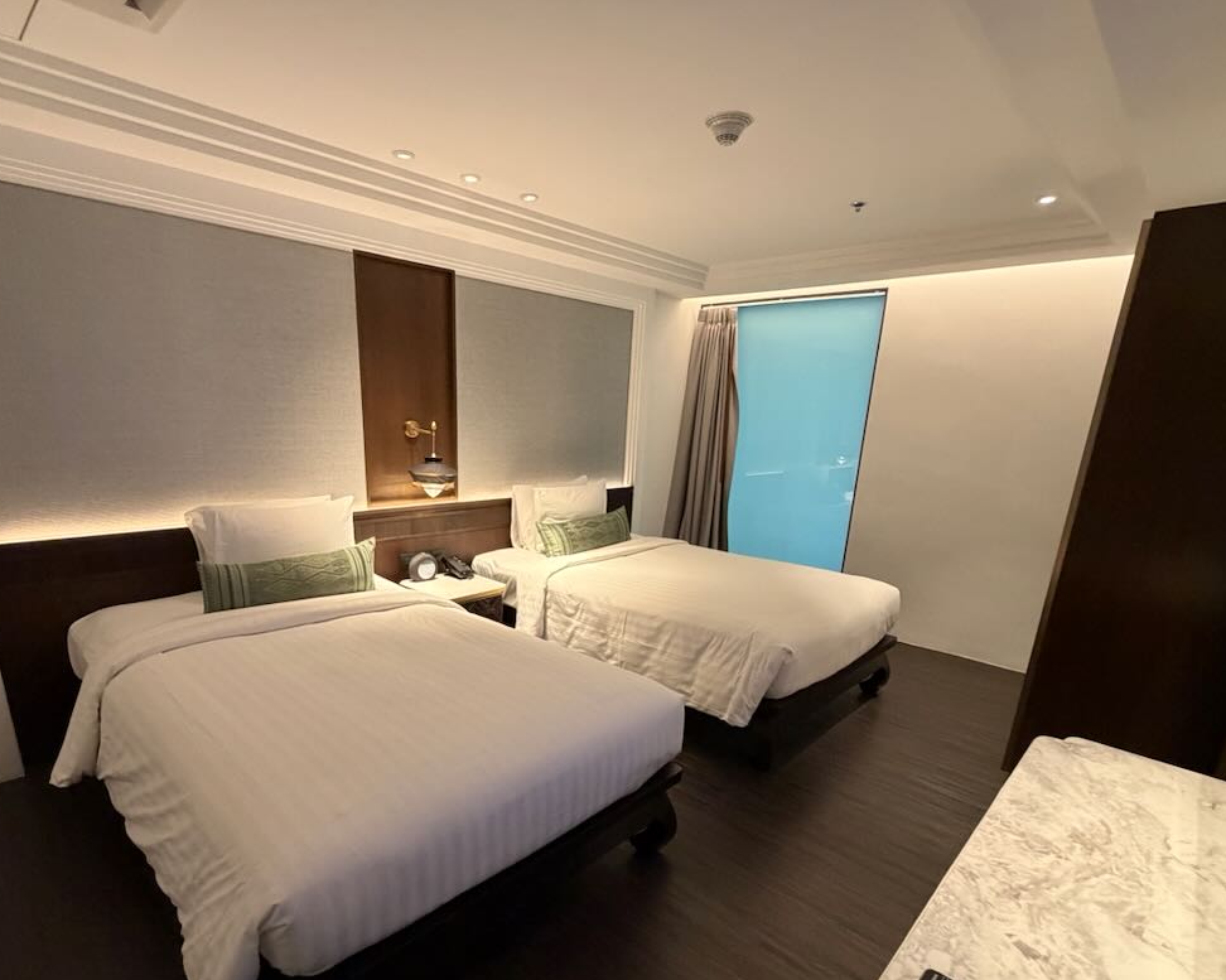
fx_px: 653
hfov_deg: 86.2
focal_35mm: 18
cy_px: 602
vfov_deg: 72.8
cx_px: 566
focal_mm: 2.22
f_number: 2.2
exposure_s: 1/60
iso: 400
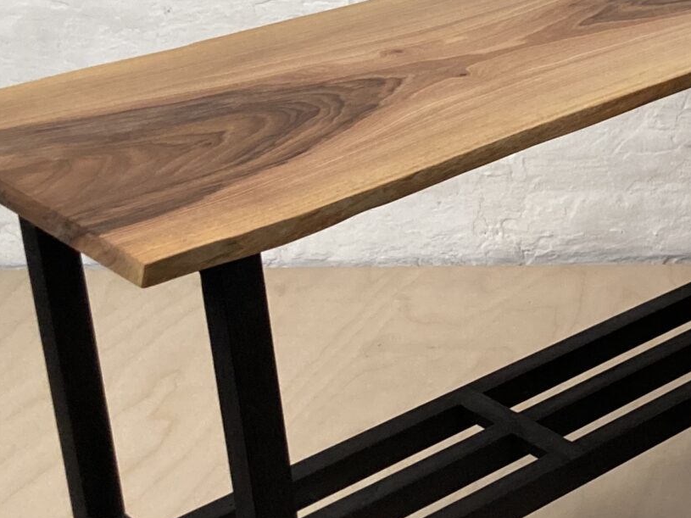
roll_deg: +1.0
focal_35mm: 88
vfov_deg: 16.7
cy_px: 108
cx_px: 947
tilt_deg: -19.8
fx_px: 1756
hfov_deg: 20.0
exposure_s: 1/50
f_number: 1.8
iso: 200
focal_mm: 3.99
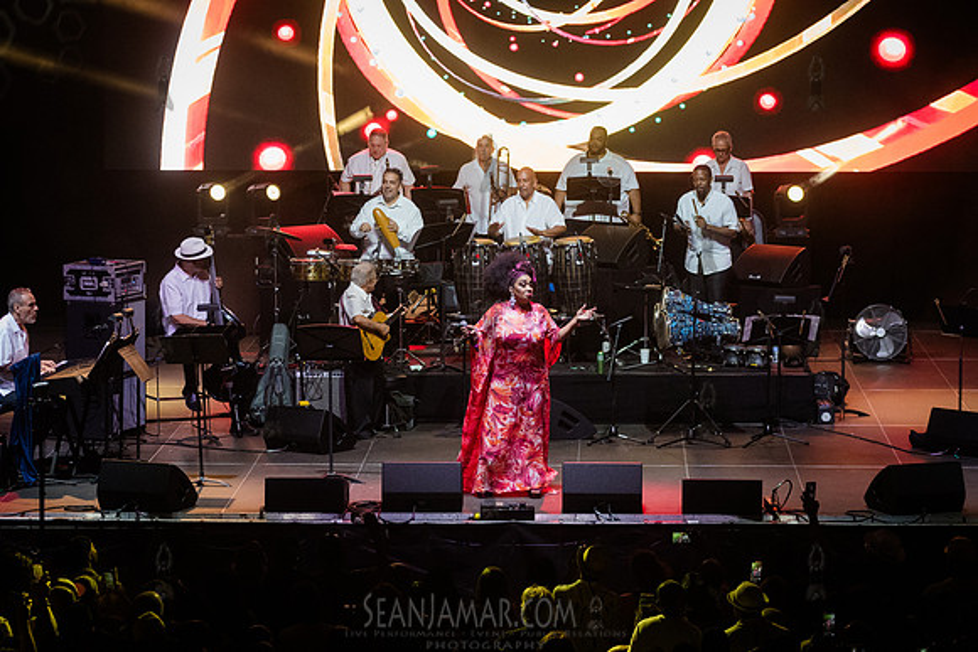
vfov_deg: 9.7
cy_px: 395
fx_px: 3846
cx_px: 498
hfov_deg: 14.5
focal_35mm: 142
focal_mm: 112
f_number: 4
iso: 5000
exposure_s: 1/1000
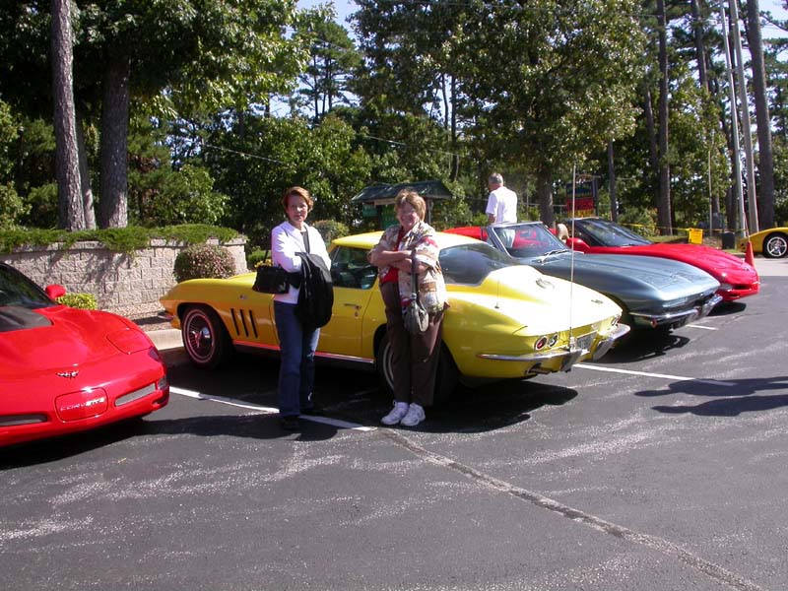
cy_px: 296
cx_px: 394
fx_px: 865
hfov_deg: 49.0
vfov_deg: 37.7
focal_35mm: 38
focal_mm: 7.85
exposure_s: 1/261
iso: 100
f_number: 6
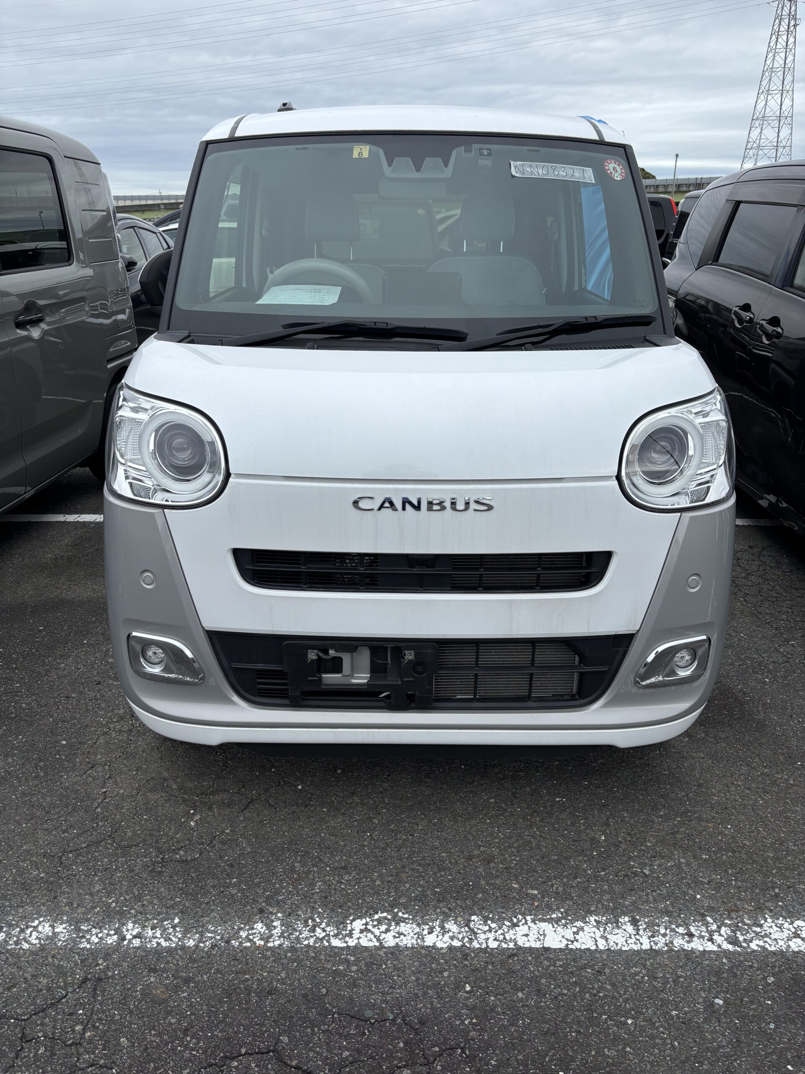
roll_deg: -0.4
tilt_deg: -20.4
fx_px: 806
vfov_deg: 67.3
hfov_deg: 53.1
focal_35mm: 26
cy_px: 537
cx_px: 402
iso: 50
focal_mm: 5.96
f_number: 1.6
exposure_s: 1/2242
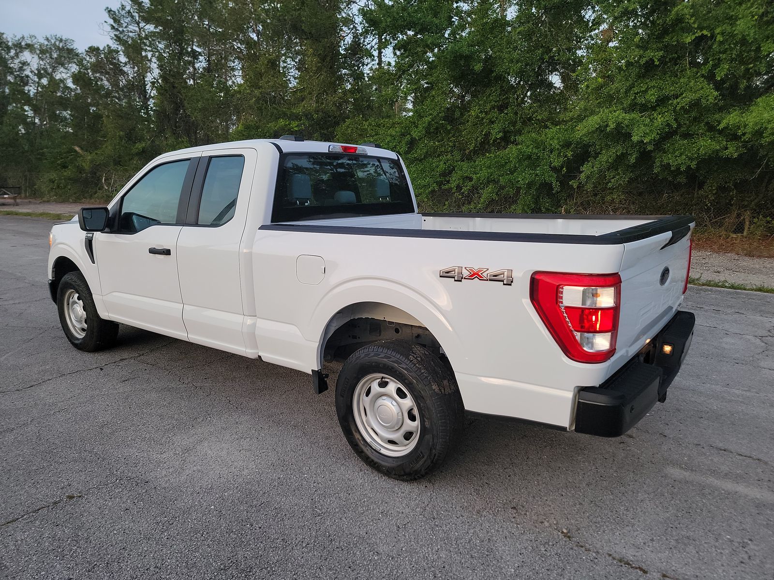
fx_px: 537
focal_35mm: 24
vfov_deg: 56.8
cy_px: 290
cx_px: 387
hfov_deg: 71.6
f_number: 1.8
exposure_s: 1/119
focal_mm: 6.7
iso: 77
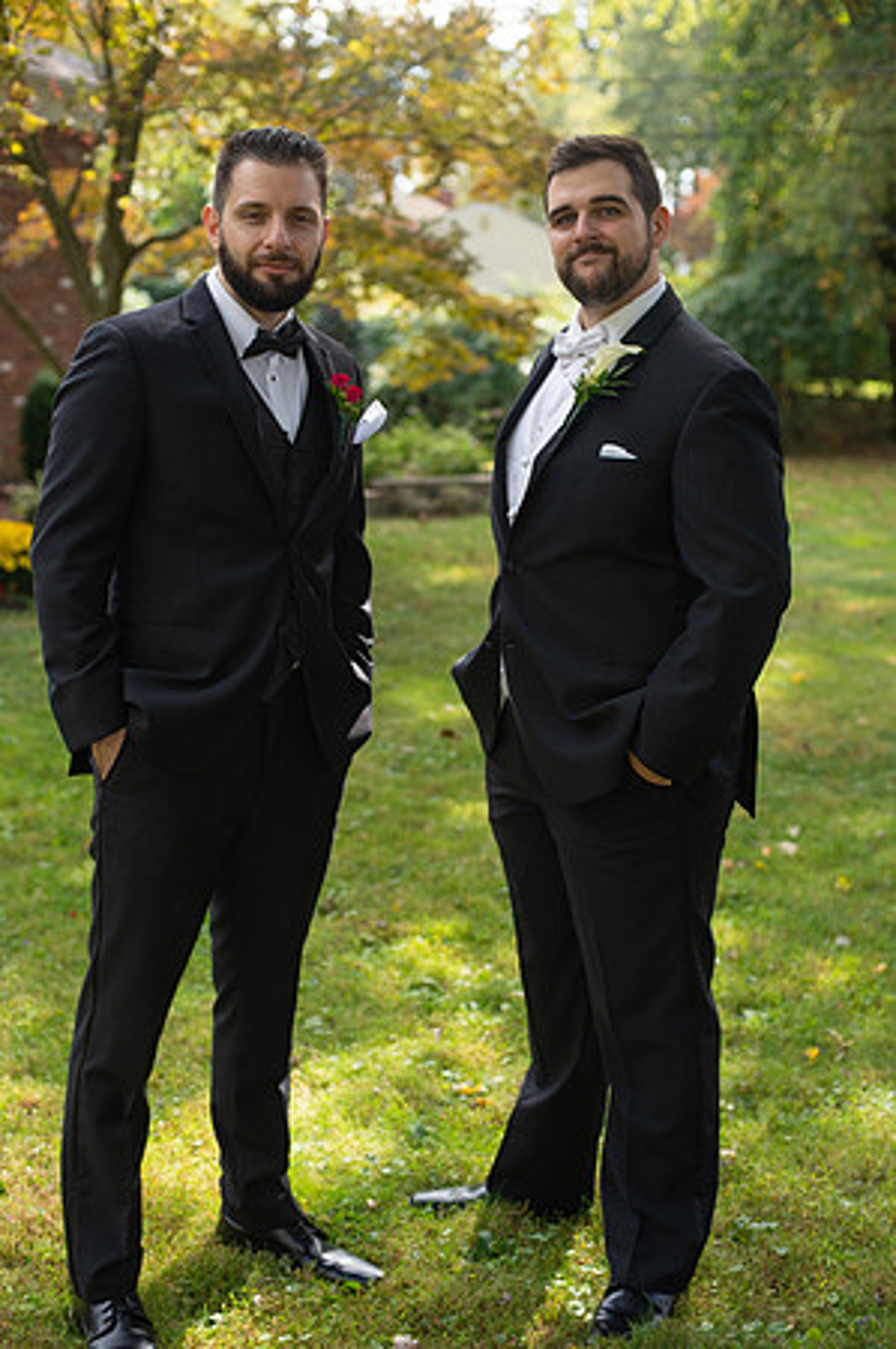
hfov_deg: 26.9
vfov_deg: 39.6
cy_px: 674
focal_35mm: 50
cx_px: 448
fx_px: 1871
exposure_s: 1/1250
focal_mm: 50
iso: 400
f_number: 3.2
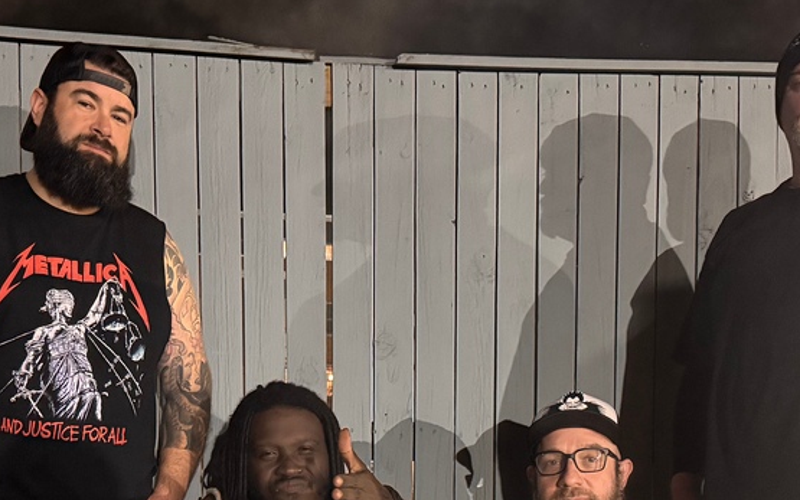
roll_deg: -0.6
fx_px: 1199
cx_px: 396
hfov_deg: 36.9
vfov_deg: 22.5
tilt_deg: -3.6
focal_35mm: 55
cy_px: 517
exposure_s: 1/30
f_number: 1.78
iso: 1600
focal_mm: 6.76
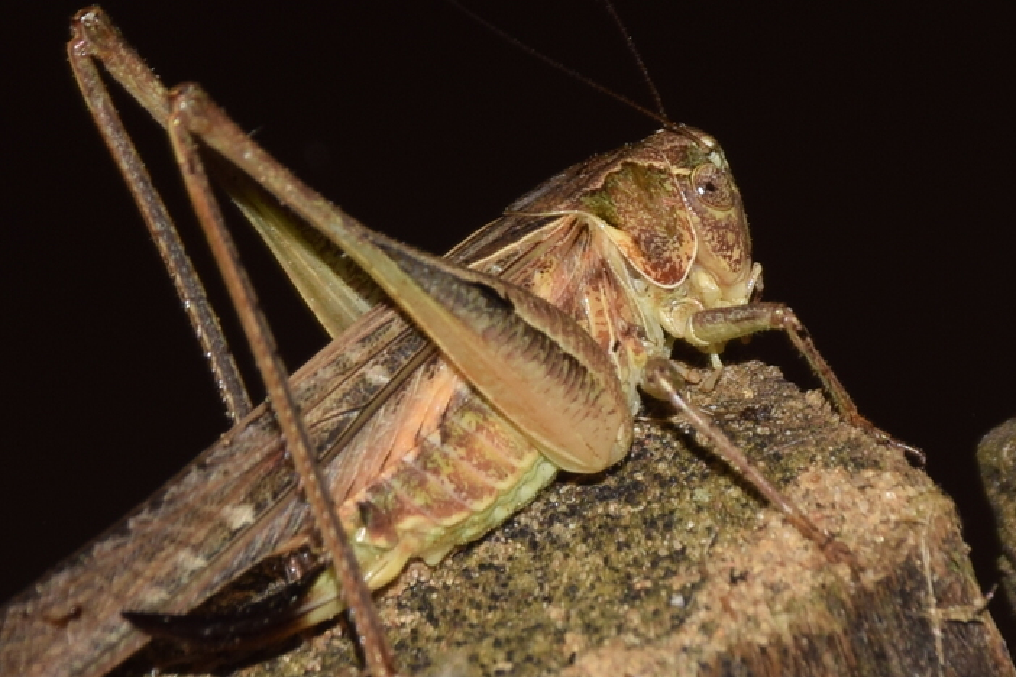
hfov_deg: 7.2
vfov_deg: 4.8
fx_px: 8099
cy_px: 418
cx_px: 388
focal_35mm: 287
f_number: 13
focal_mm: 140
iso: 100
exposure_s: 1/160
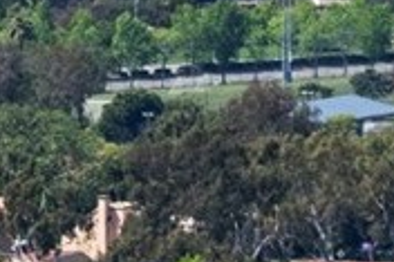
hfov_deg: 2.2
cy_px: -146
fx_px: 9972
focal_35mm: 912
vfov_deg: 1.5
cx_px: -611
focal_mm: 105
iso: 1600
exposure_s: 1/2000
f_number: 13
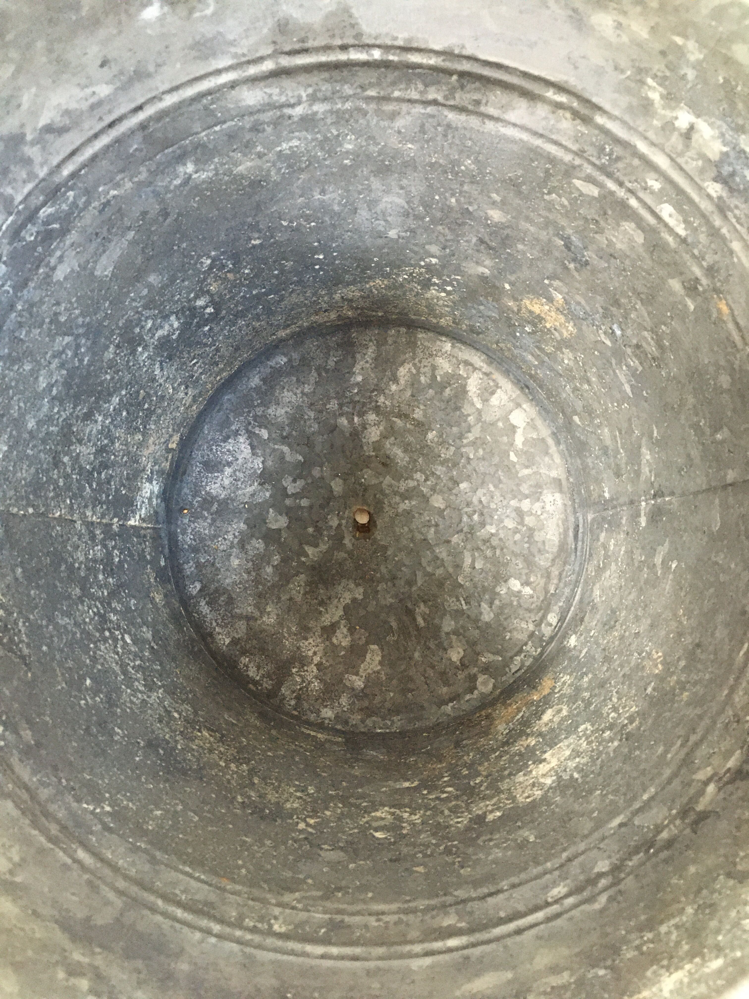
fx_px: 837
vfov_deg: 61.7
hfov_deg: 48.2
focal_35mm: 29
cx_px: 374
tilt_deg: -84.3
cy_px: 500
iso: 250
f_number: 2.2
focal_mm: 4.15
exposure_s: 1/15
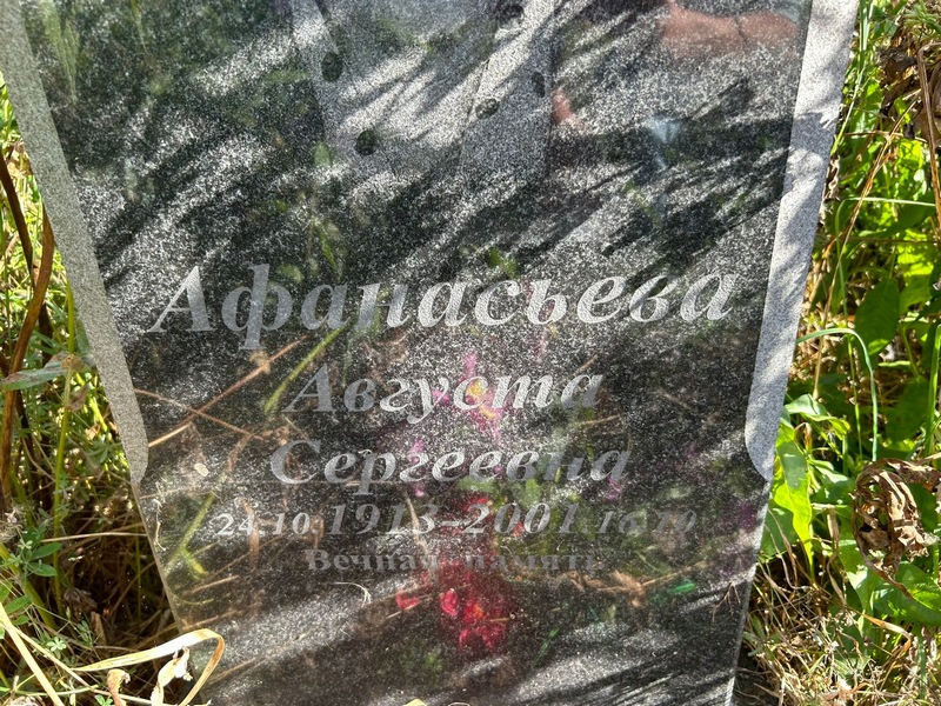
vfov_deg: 53.1
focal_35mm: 26
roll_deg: -0.3
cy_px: 353
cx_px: 470
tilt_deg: -29.8
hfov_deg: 67.3
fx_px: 707
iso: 40
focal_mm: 5.7
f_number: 1.5
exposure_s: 1/193
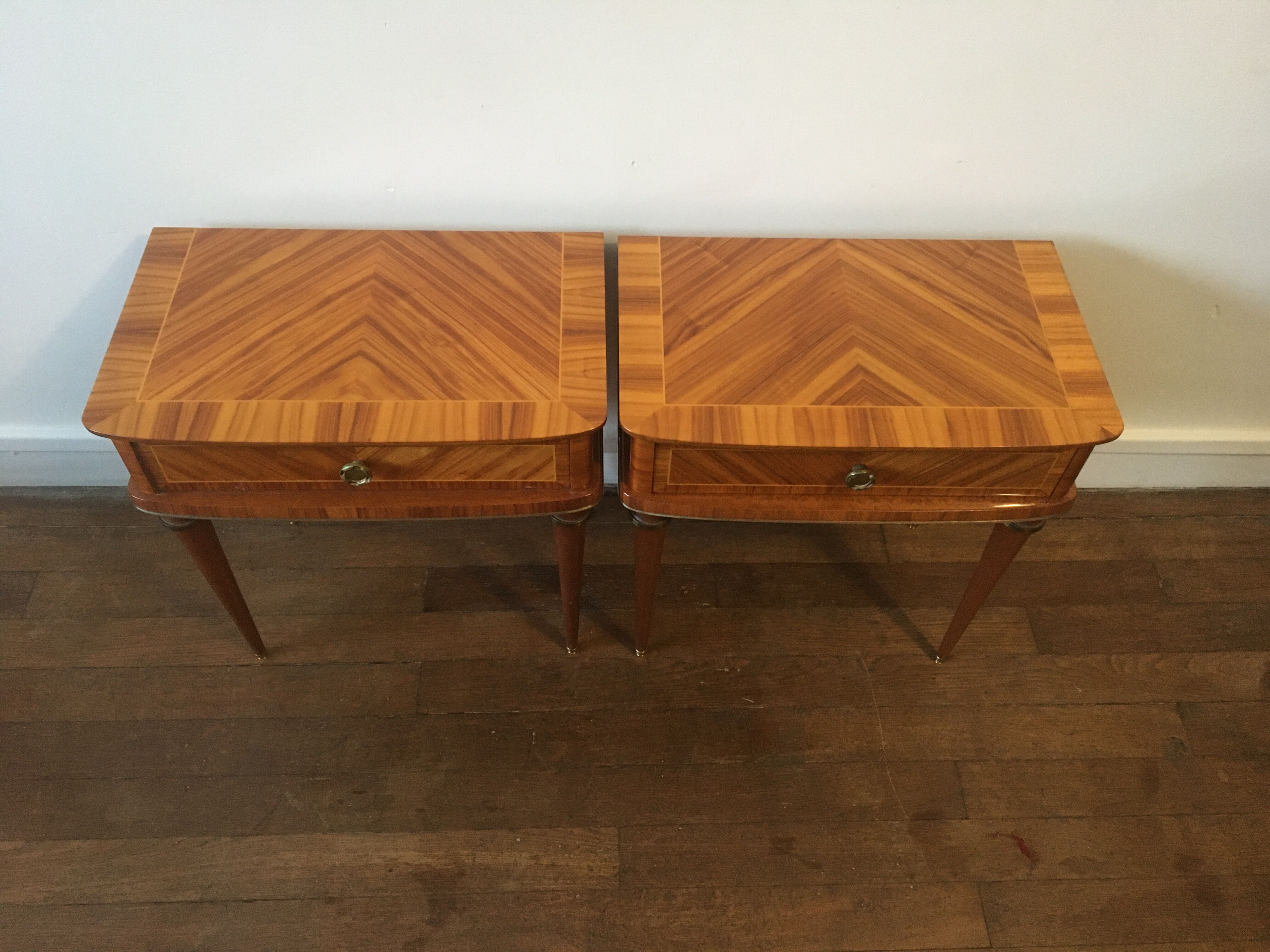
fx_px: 1064
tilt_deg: -52.8
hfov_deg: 61.7
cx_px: 635
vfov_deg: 48.2
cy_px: 476
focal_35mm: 29
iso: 200
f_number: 2.2
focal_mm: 4.15
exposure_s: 1/17
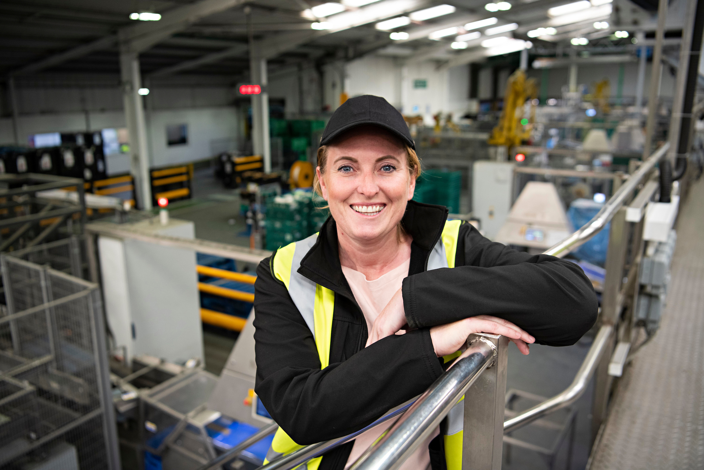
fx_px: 626
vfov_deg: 41.1
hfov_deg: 58.7
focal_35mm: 32
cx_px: 352
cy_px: 235
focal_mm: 32
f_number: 4.5
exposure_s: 1/125
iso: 800
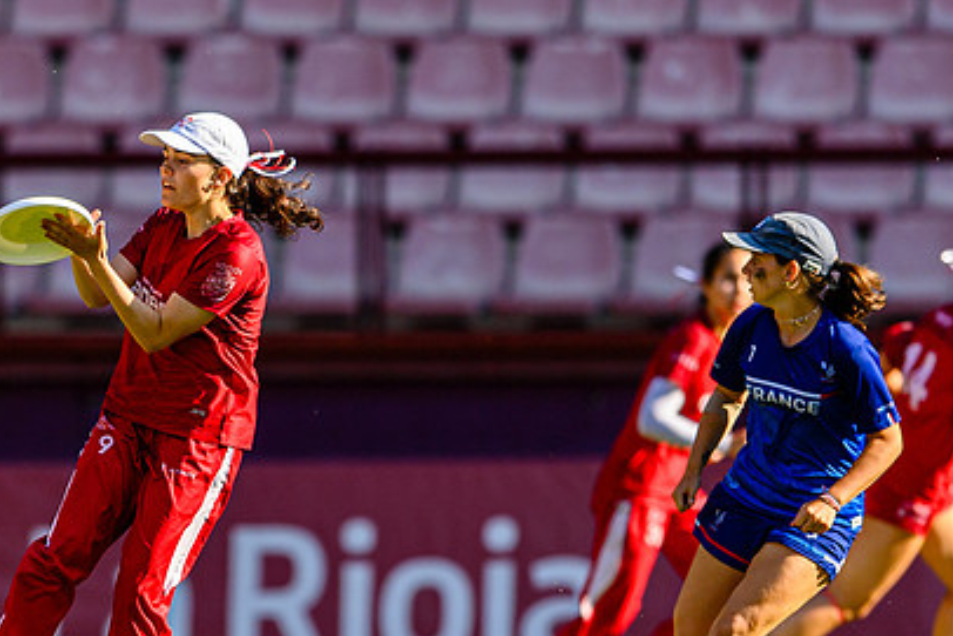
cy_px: 486
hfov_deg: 1.7
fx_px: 31829
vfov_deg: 1.1
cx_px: 139
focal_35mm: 1202
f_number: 3.2
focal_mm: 400
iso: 200
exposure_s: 1/1250
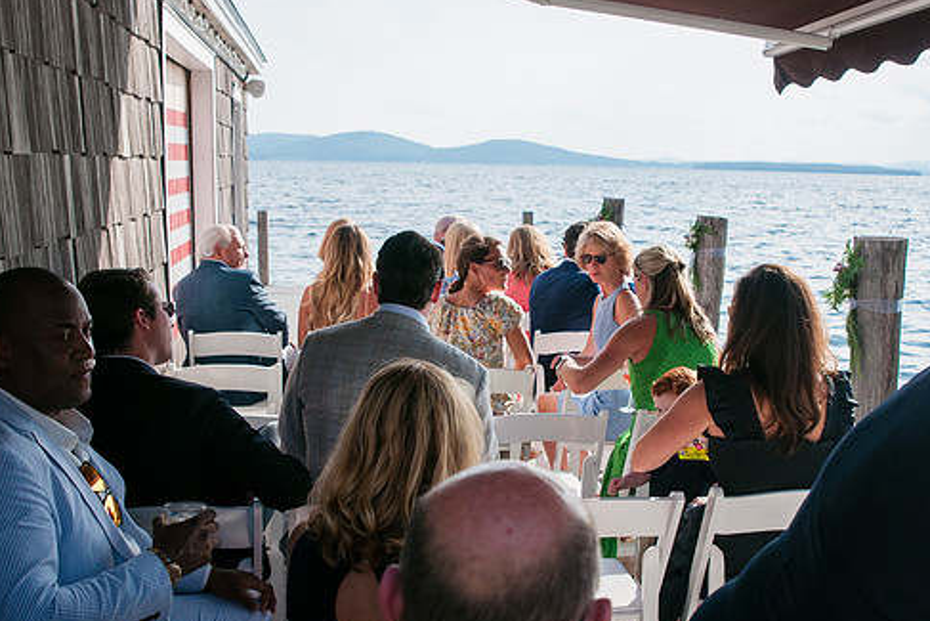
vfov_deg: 31.2
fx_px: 1111
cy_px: 332
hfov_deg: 45.4
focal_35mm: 43
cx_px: 495
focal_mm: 24
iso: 200
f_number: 4
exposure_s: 1/1600
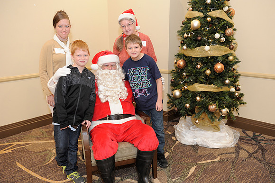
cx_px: 138
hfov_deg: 60.3
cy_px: 92
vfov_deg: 42.3
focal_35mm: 31
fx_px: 237
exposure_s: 1/100
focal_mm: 31
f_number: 4
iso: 1600
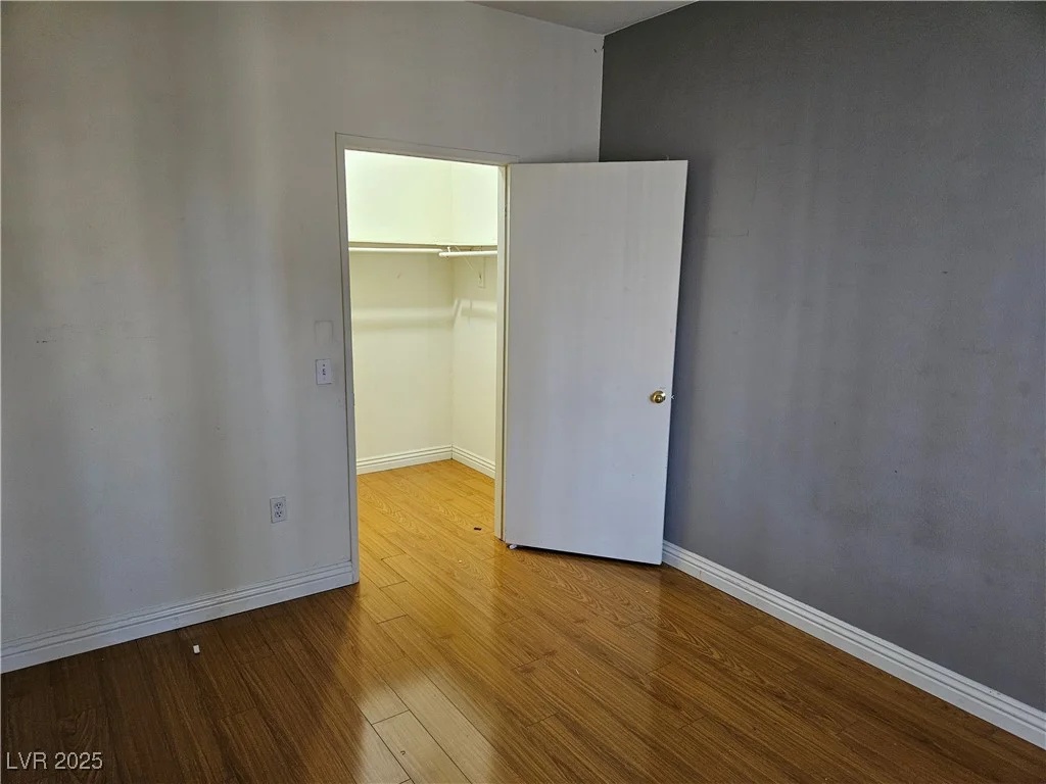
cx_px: 523
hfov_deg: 73.9
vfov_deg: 58.9
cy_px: 392
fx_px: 695
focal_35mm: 23
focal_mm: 5.4
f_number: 1.8
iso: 800
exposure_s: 1/120
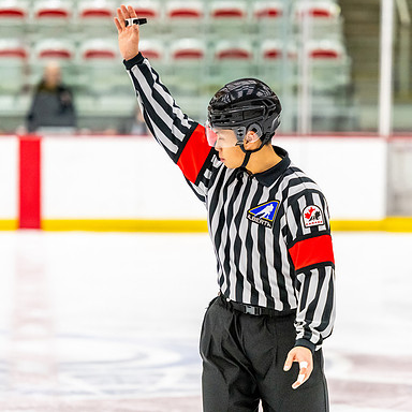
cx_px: 251
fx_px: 2680
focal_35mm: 199
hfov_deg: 8.8
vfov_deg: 8.8
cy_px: 205
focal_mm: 155
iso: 4000
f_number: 2.8
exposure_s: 1/640
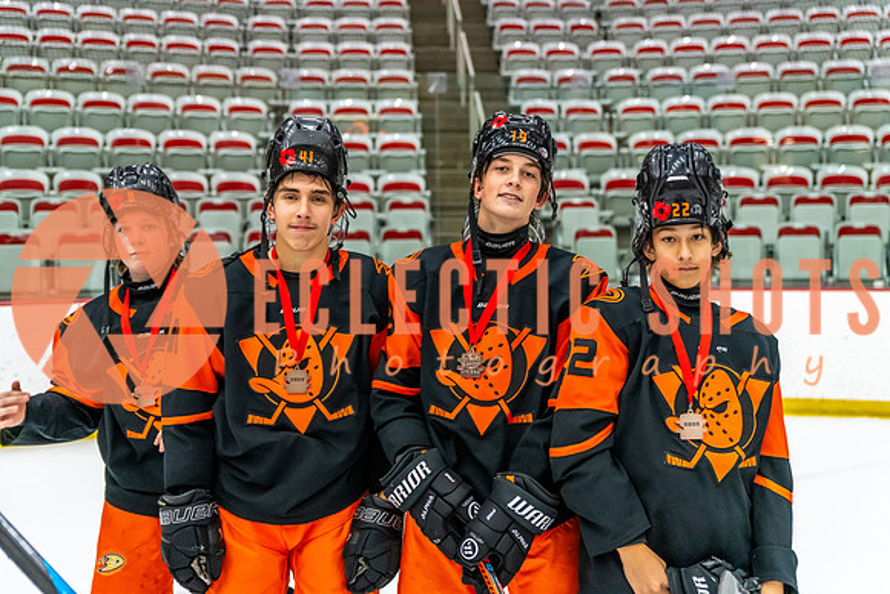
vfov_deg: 29.3
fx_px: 1137
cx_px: 445
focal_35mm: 46
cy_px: 297
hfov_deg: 42.7
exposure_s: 1/640
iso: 4000
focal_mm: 46
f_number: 2.8
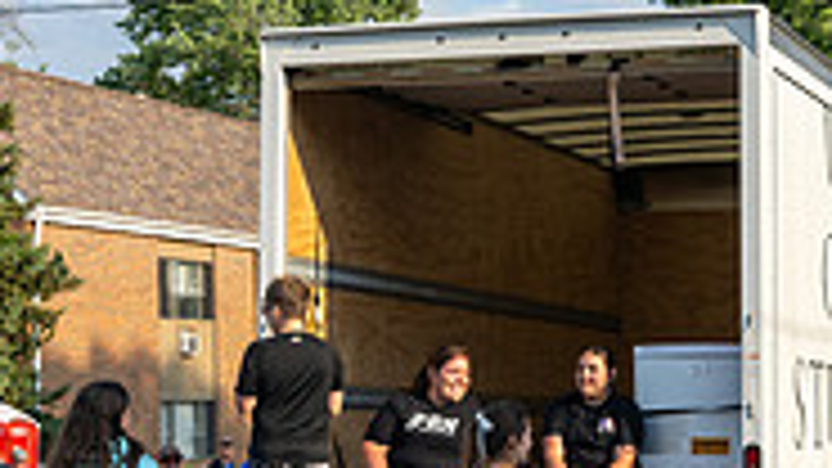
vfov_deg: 11.0
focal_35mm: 110
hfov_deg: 19.4
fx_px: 2426
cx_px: 589
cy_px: 245
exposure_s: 1/250
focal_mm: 33.5
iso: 250
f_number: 10
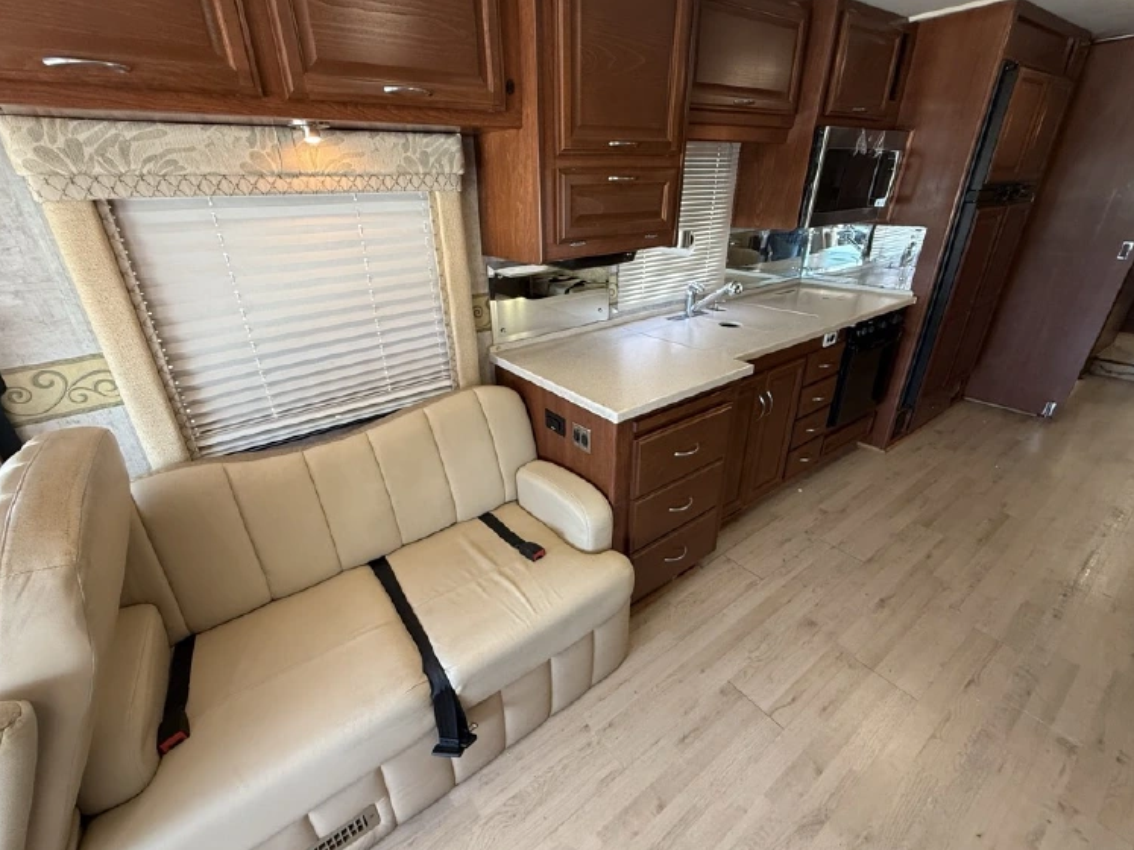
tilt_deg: -22.9
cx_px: 545
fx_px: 491
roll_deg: +2.4
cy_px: 416
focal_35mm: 15
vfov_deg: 81.7
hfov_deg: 98.1
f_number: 2.2
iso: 250
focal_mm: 2.22
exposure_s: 1/99
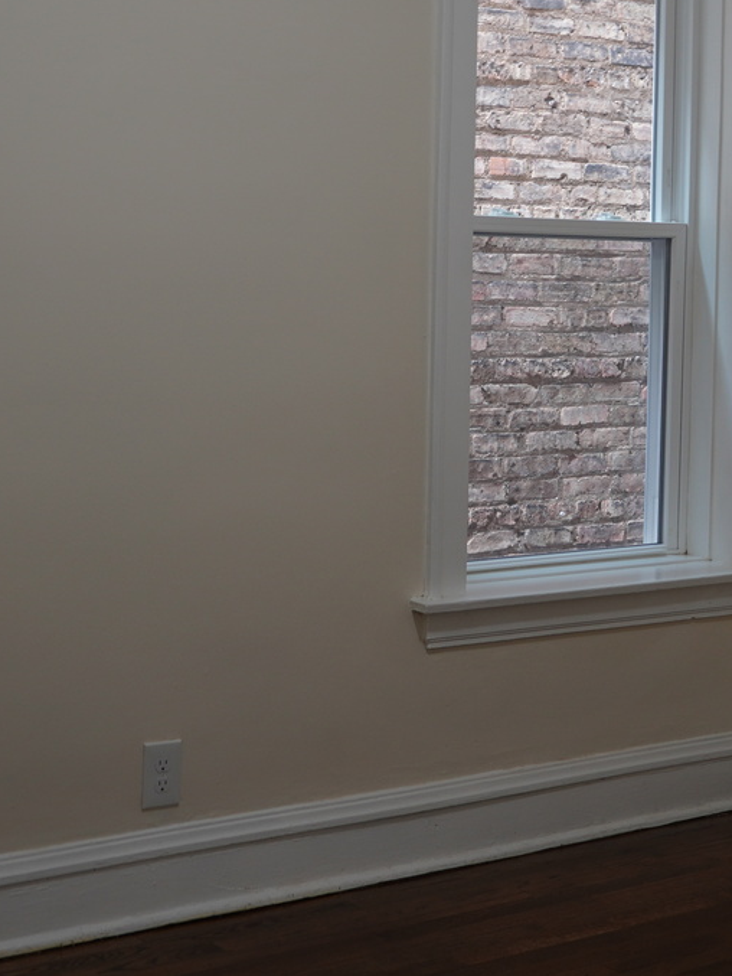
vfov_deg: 27.8
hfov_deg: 21.3
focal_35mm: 69
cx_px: 414
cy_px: 272
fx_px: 1945
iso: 160
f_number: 4
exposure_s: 1/30
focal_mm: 20
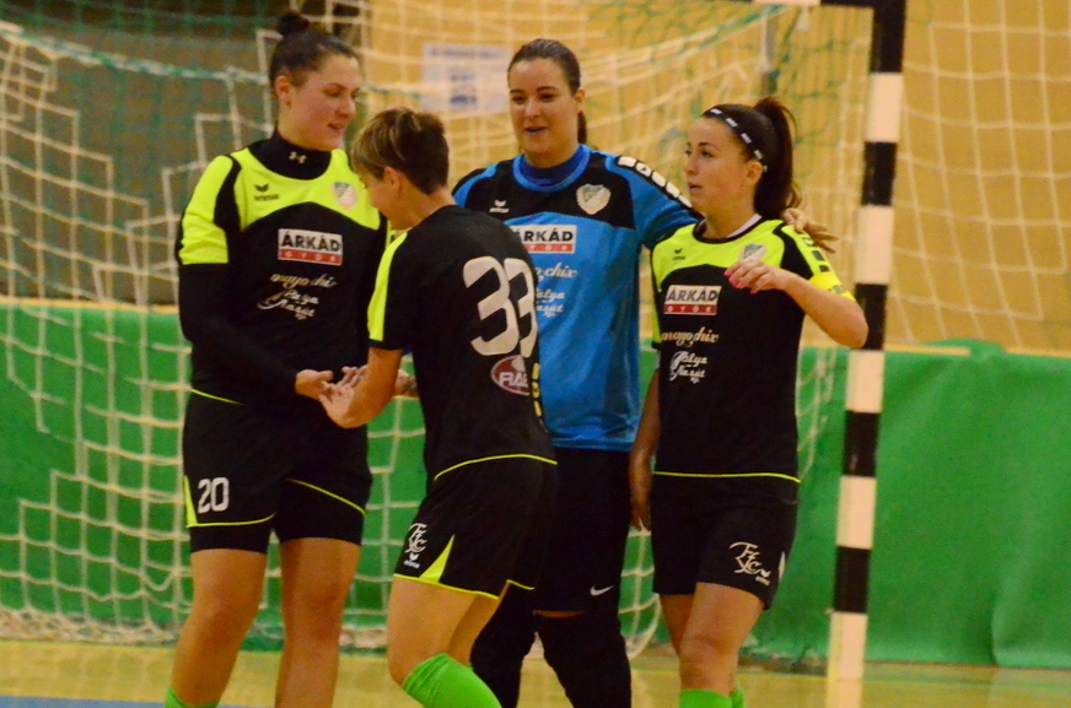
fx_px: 14098
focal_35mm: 475
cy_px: 467
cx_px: 380
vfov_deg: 2.9
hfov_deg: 4.4
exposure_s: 1/400
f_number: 5.6
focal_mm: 230
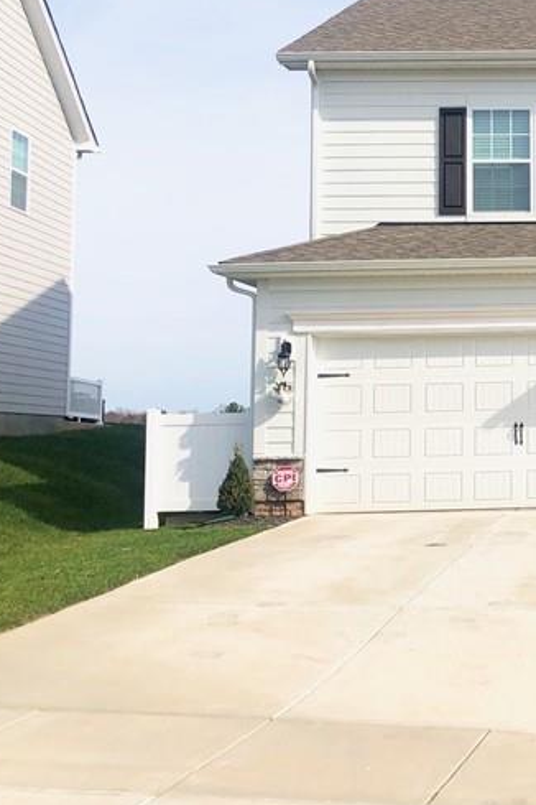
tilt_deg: +5.5
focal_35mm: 61
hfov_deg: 19.8
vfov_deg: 32.8
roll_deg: +1.0
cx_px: 765
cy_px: 324
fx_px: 1362
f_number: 1.8
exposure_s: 1/2667
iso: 20
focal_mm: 3.99
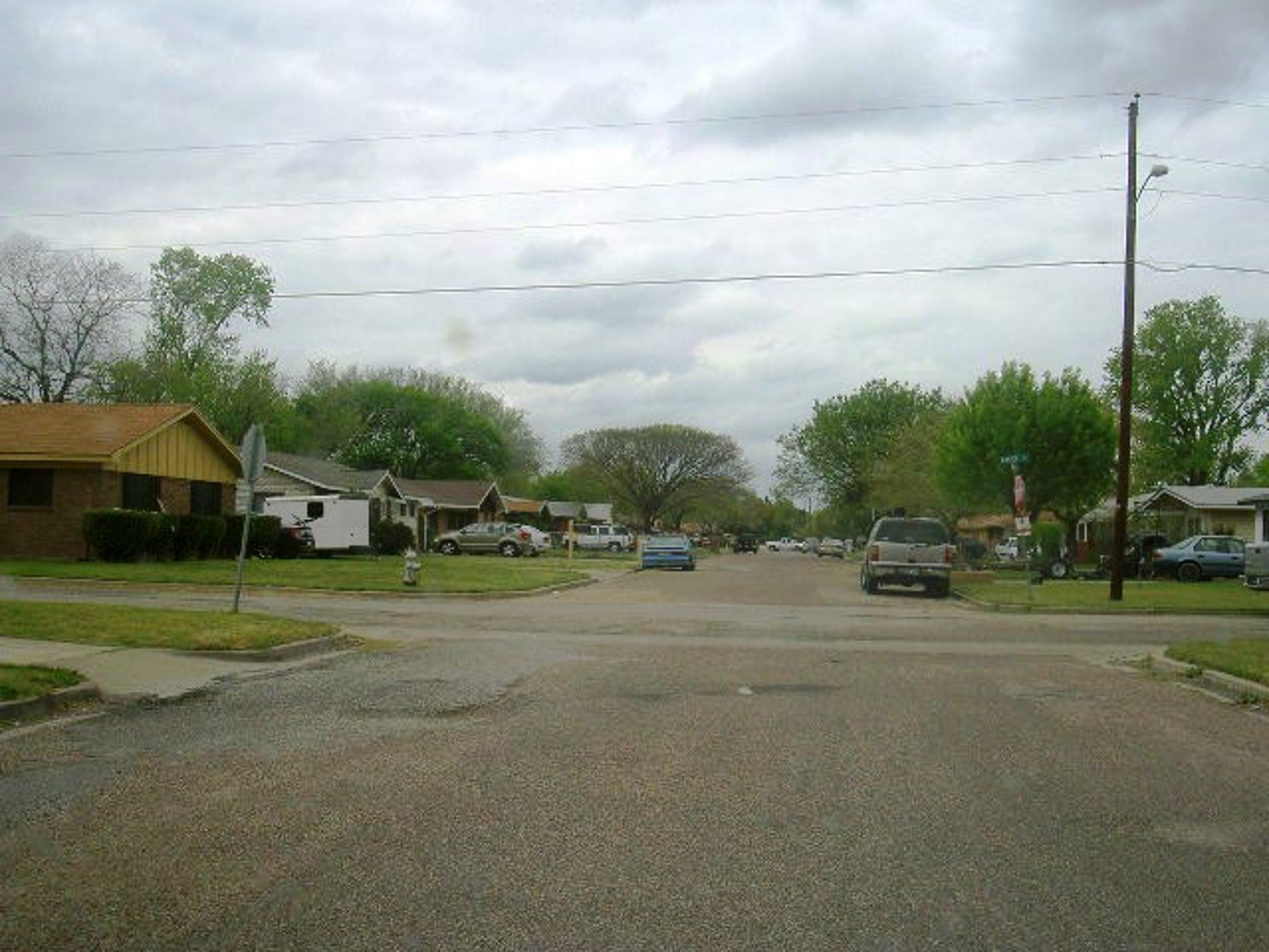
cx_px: 634
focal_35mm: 39
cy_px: 476
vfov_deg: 36.8
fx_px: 1430
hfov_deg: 47.9
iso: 100
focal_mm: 8
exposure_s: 1/640
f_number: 4.7
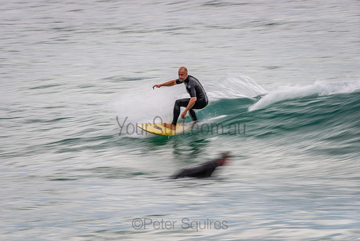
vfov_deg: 2.8
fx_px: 5001
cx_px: 180
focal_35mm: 500
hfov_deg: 4.1
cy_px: 120
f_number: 16
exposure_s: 1/20
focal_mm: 500
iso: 64
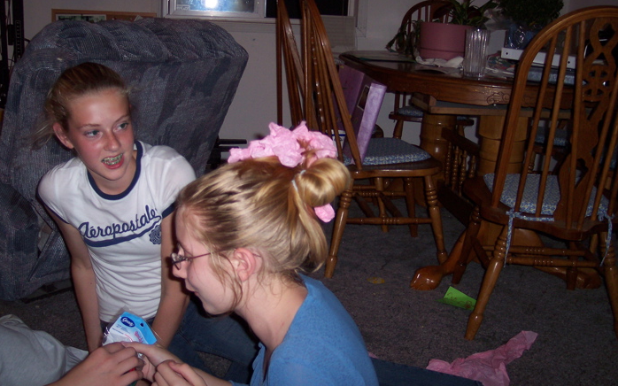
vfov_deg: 31.2
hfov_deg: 48.2
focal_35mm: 41
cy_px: 183
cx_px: 304
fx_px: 690
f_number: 2.8
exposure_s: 1/30
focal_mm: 8
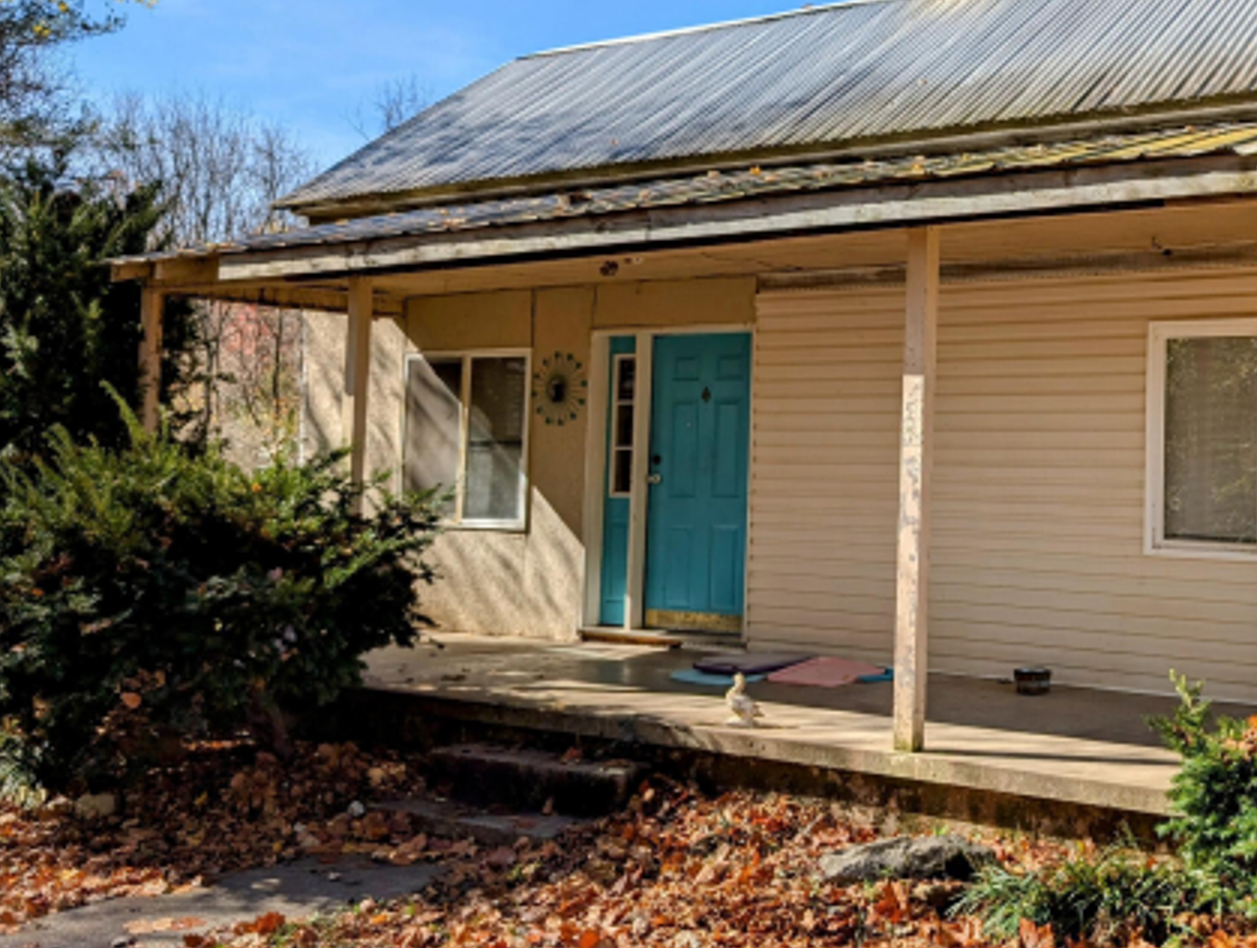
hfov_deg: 47.4
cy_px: 396
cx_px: 915
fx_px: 1383
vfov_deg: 37.7
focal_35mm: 38
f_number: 1.68
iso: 20
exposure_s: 1/693
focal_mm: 6.9
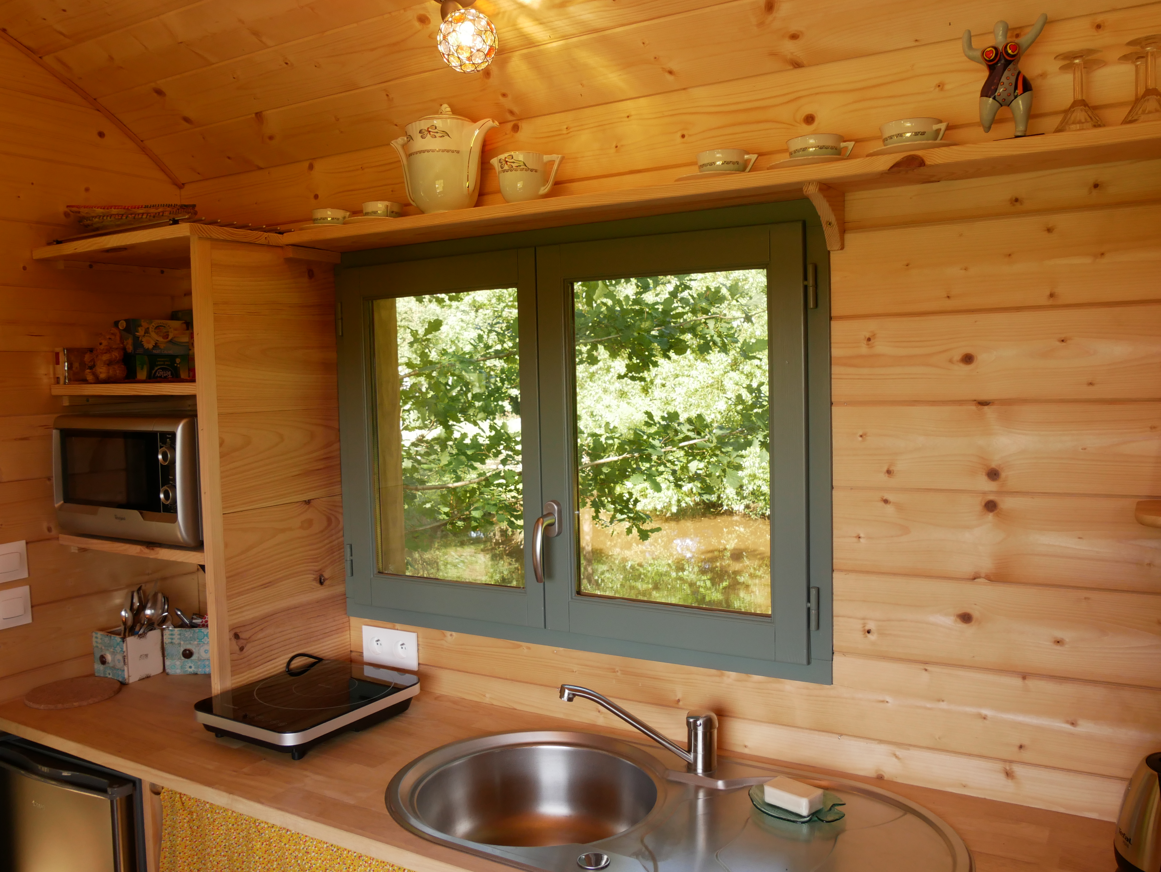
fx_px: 939
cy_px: 436
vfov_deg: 49.8
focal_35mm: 28
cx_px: 580
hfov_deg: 63.4
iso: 500
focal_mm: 14
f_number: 8
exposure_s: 1/60
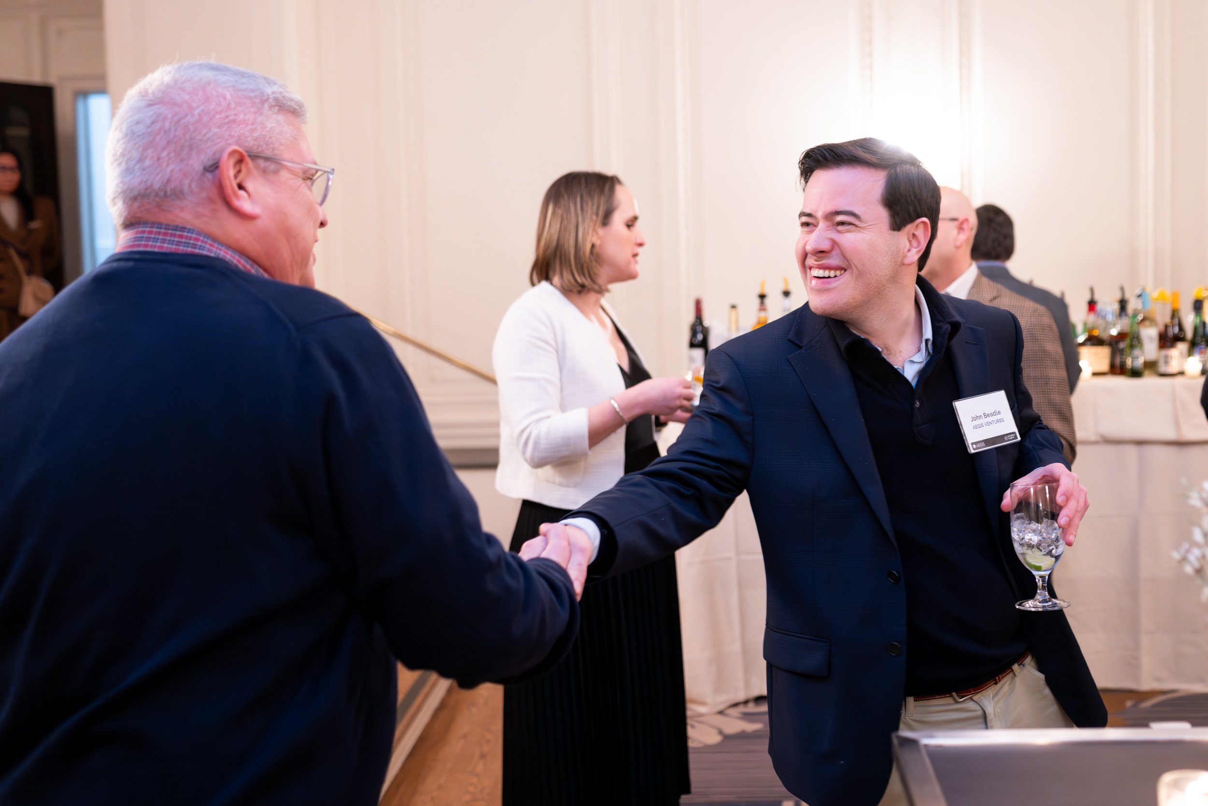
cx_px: 702
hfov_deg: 47.6
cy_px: 338
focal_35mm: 41
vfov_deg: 32.8
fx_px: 1364
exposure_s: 1/200
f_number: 2.8
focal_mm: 35
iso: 3200
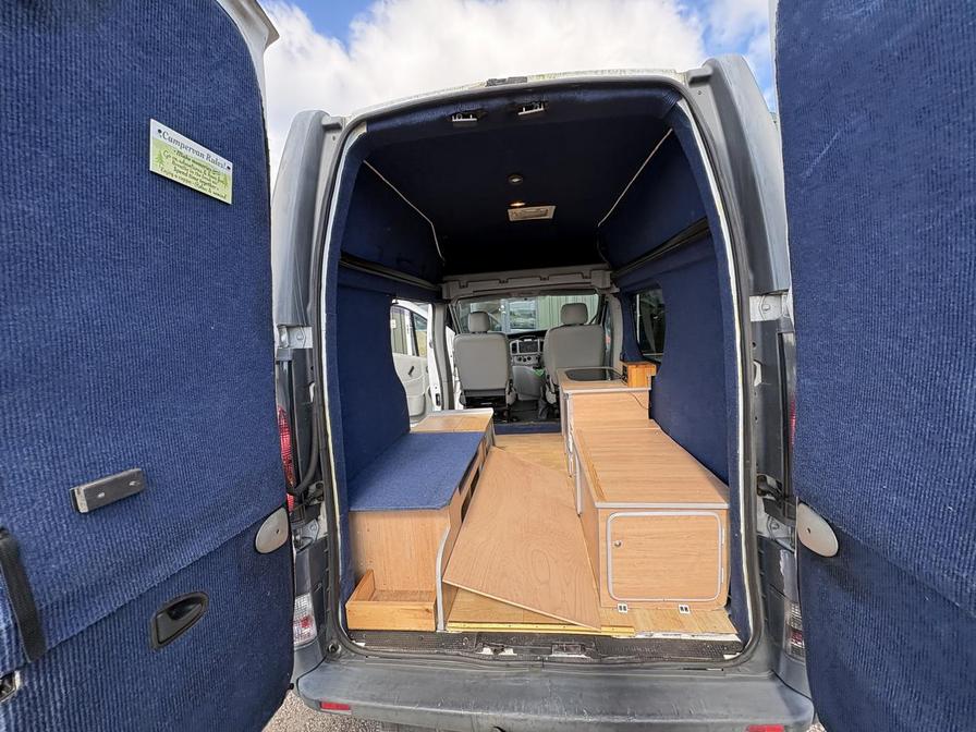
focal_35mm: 14
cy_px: 366
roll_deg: +4.7
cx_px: 488
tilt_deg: -2.9
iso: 64
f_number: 2.2
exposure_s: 1/303
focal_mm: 2.22
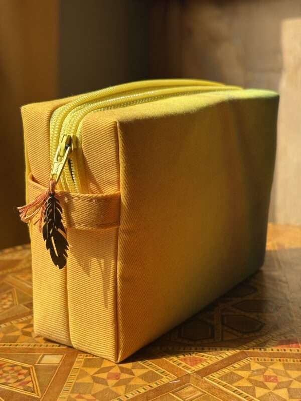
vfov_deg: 36.8
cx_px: 150
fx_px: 603
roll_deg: +2.3
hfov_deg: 28.0
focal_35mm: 52
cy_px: 200
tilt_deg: -11.7
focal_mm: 5.96
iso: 32
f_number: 1.6
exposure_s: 1/1312
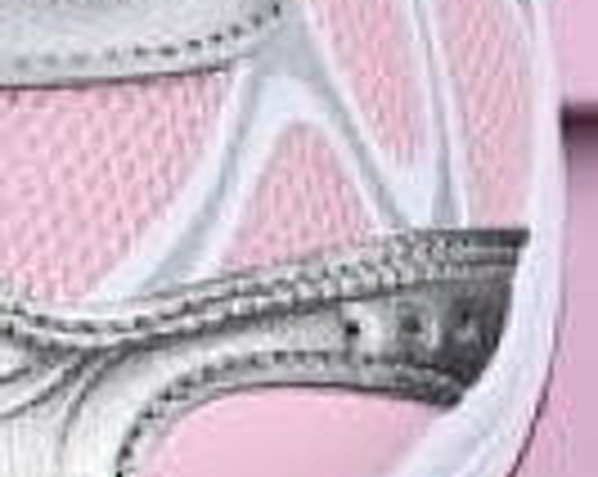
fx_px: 10109
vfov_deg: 2.7
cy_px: -248
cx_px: -594
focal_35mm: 572
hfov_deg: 3.4
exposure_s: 1/80
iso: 160
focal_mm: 50
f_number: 8
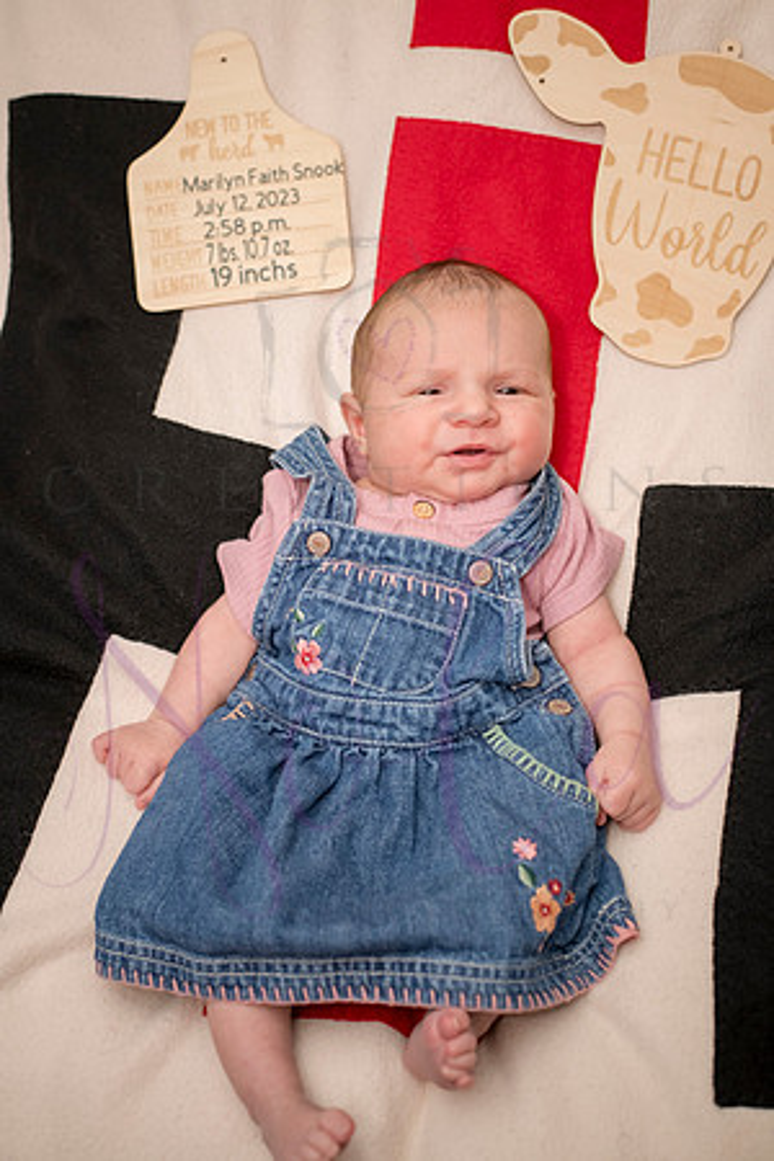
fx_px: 1612
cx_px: 387
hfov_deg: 27.0
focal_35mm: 50
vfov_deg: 39.6
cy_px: 580
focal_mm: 50
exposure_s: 1/250
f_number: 4
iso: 800
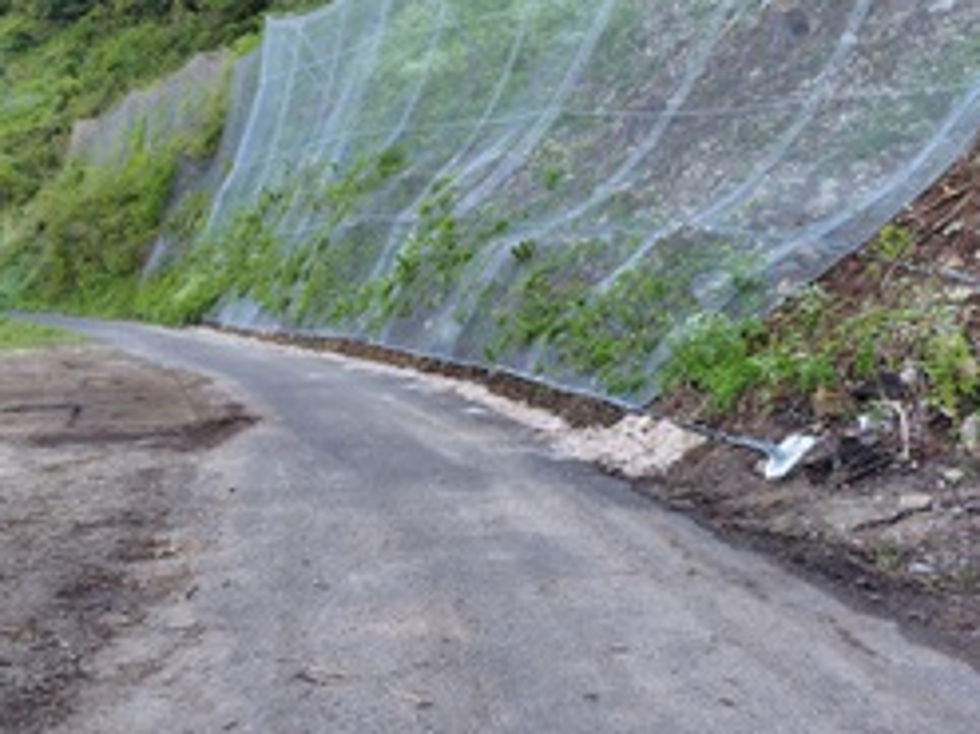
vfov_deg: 30.9
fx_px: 1302
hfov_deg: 40.9
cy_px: 171
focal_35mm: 46
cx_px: 623
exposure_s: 1/120
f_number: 1.9
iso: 50
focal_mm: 5.6
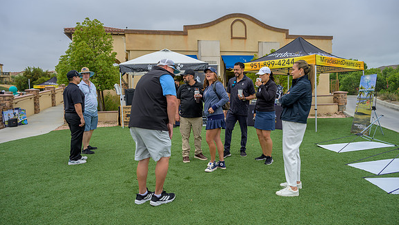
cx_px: 201
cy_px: 97
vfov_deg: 41.5
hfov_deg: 67.9
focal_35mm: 28
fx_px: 296
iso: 125
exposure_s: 1/200
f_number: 4
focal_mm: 26.5
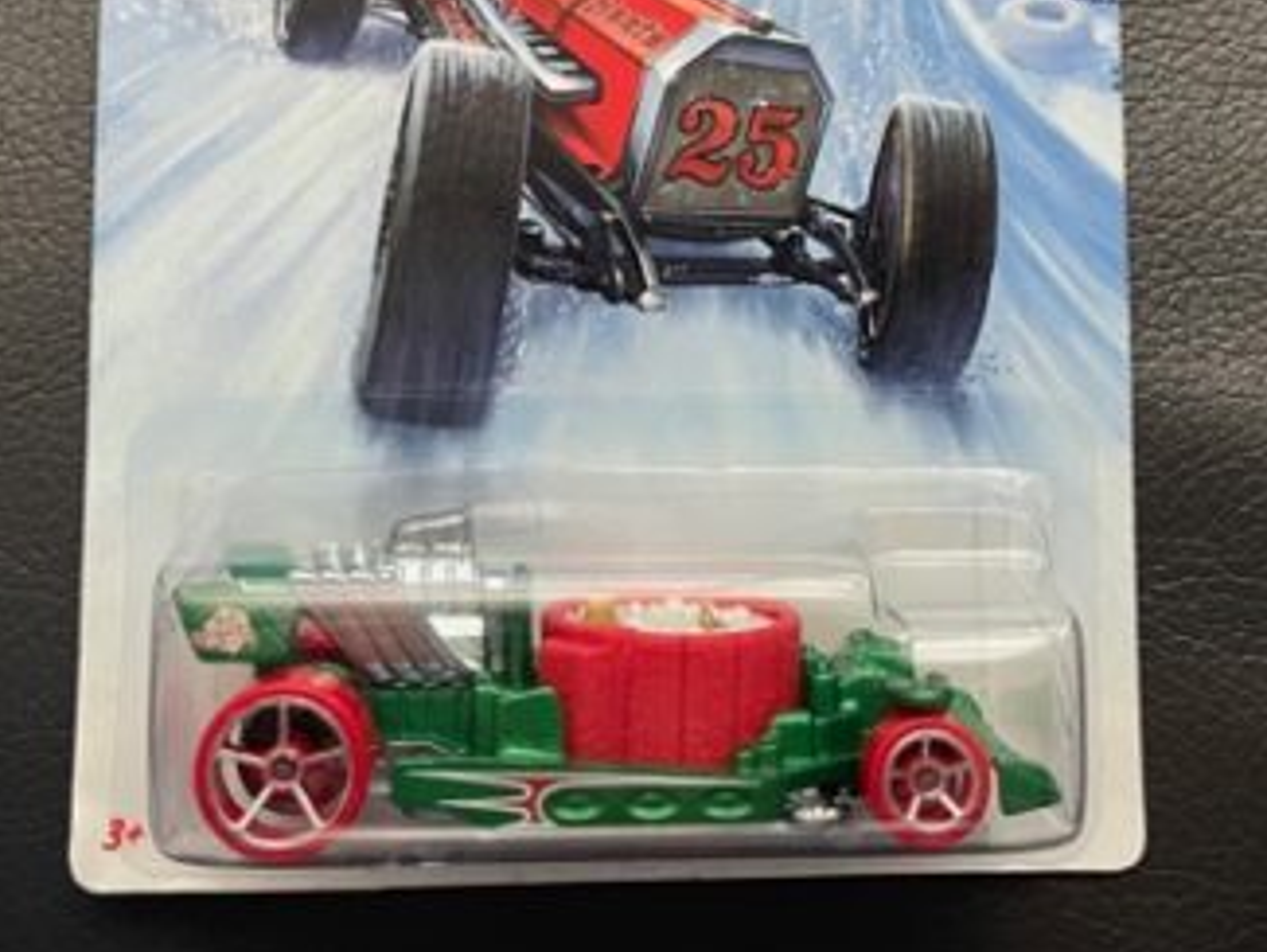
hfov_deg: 39.6
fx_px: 1758
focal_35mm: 48
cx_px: 698
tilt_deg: -76.9
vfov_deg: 29.1
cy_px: 105
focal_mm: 4.2
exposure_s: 1/60
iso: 400
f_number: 1.6
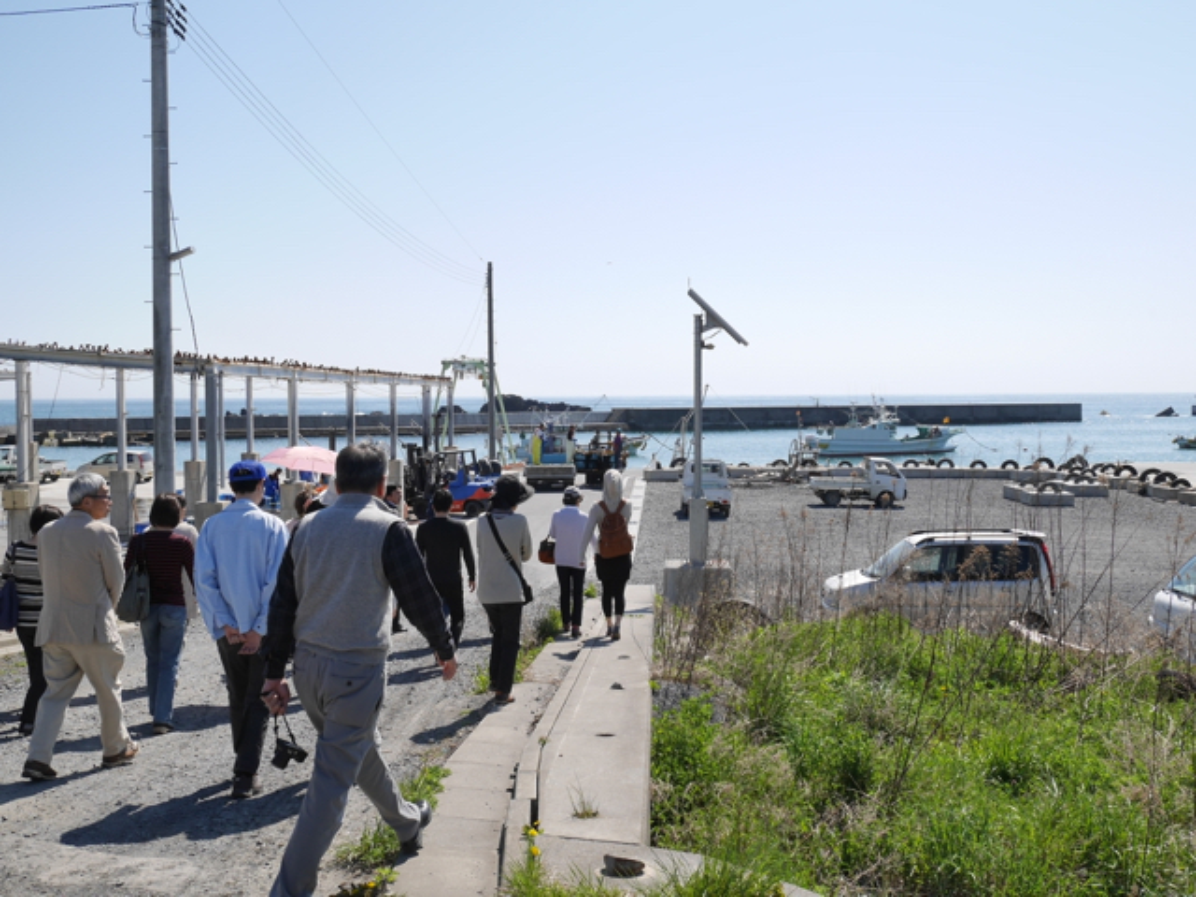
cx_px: 598
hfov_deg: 49.0
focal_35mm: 38
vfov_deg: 37.7
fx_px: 1313
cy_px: 448
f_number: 8
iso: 200
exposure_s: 1/400
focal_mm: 19
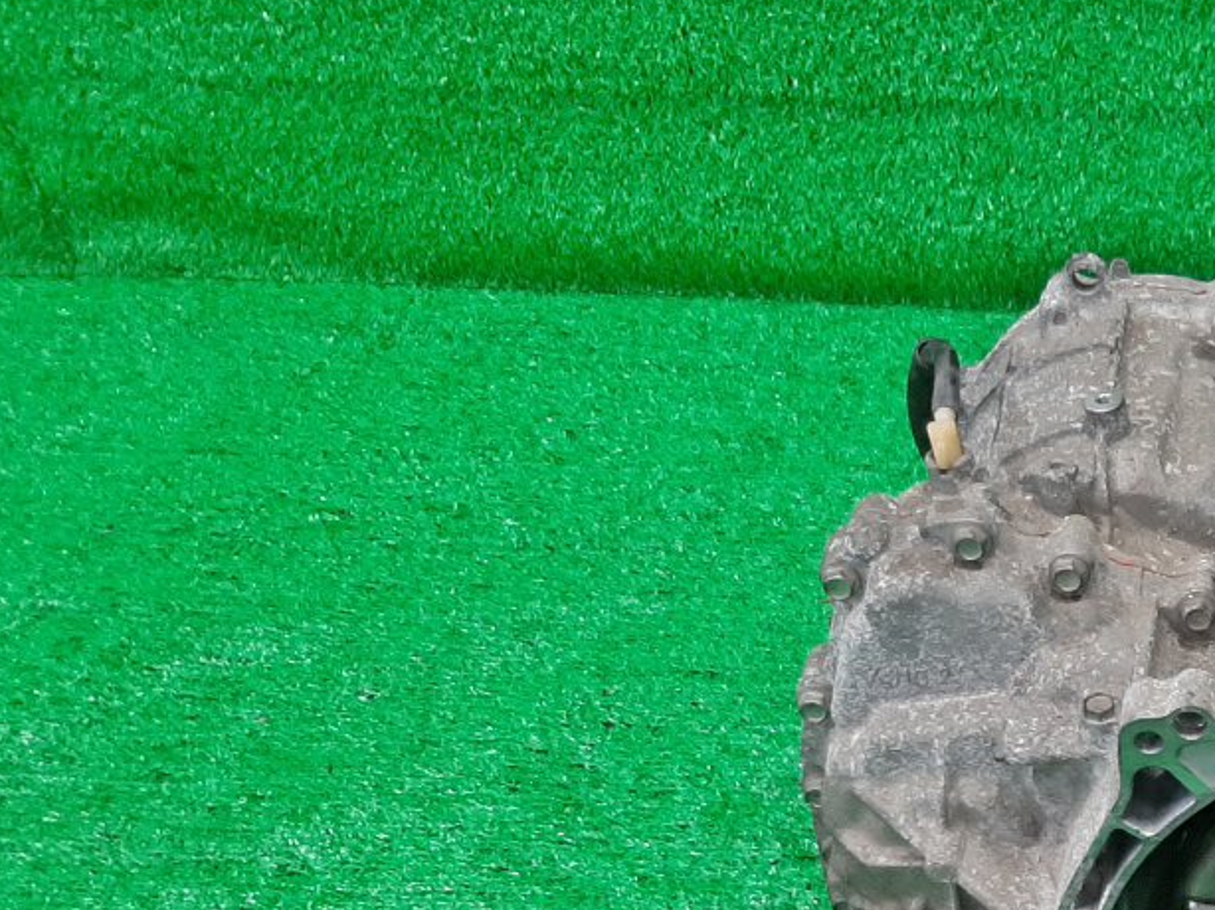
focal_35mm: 61
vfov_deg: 23.5
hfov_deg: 29.1
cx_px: 1292
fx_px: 2140
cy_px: 789
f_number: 1.7
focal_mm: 3.93
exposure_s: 1/50
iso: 109
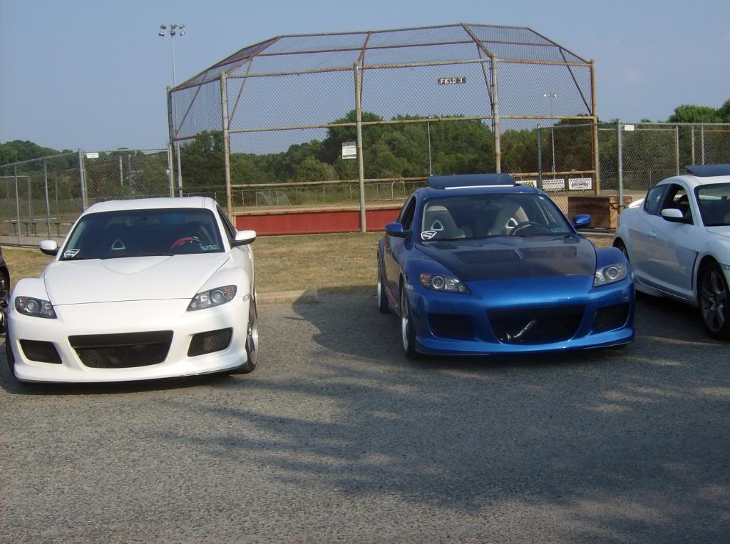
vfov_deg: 31.4
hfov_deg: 41.3
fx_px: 968
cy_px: 272
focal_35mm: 46
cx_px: 365
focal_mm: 7.7
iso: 100
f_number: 5.1
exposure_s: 1/672
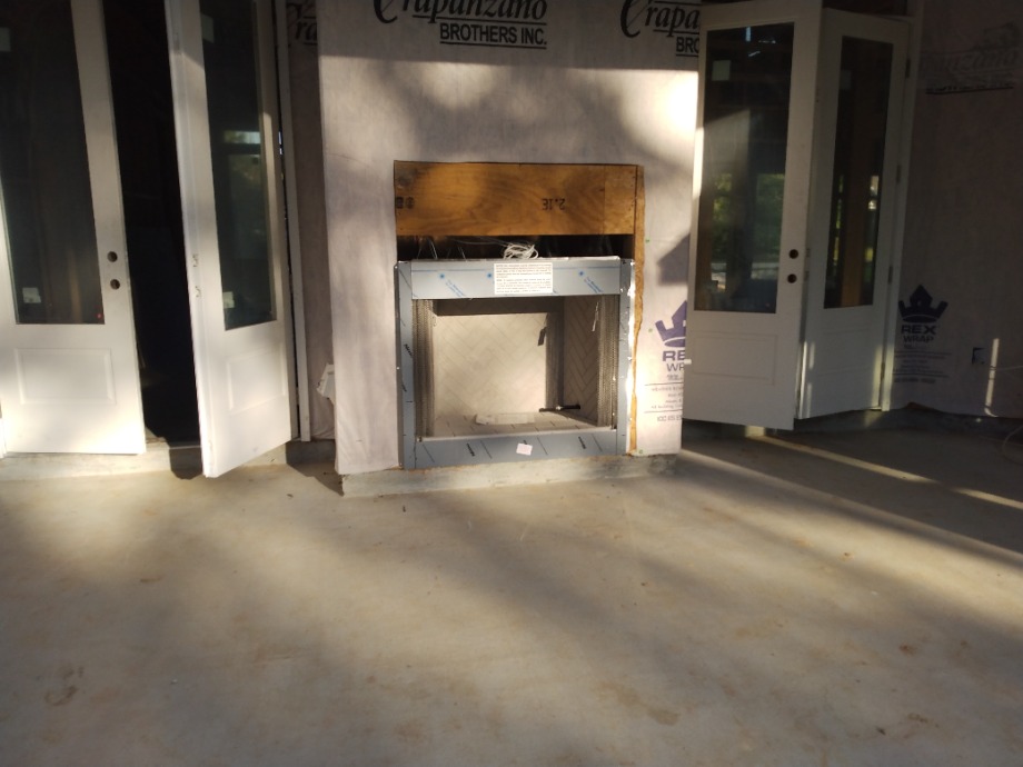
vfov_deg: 66.0
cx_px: 512
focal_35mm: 20
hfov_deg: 81.7
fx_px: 591
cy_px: 384
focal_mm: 3.54
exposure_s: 1/472
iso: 100
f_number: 2
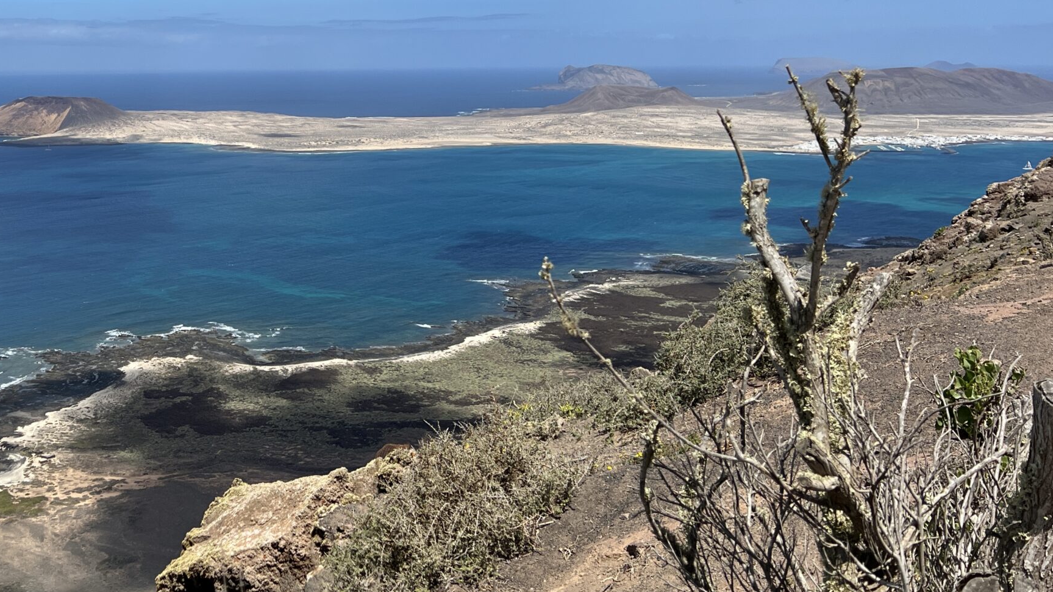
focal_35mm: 42
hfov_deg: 47.1
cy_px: 126
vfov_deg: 27.8
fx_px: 1173
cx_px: 305
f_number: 1.5
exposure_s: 1/6211
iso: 50
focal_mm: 5.7
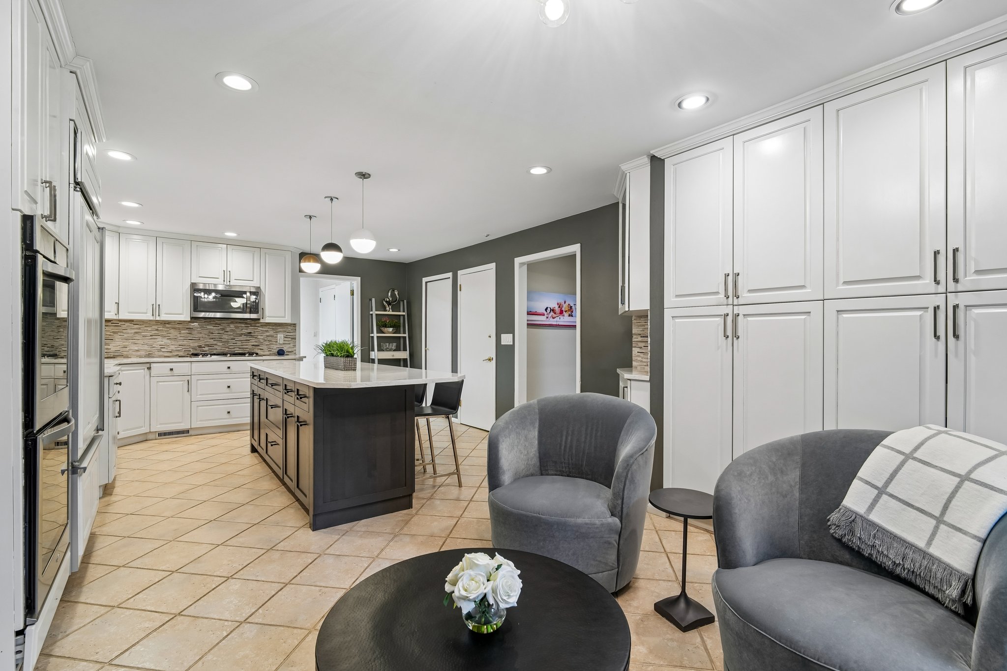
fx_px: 447
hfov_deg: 96.7
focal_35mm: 16
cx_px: 504
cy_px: 336
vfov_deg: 73.7
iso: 400
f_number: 8
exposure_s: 1/5
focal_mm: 16
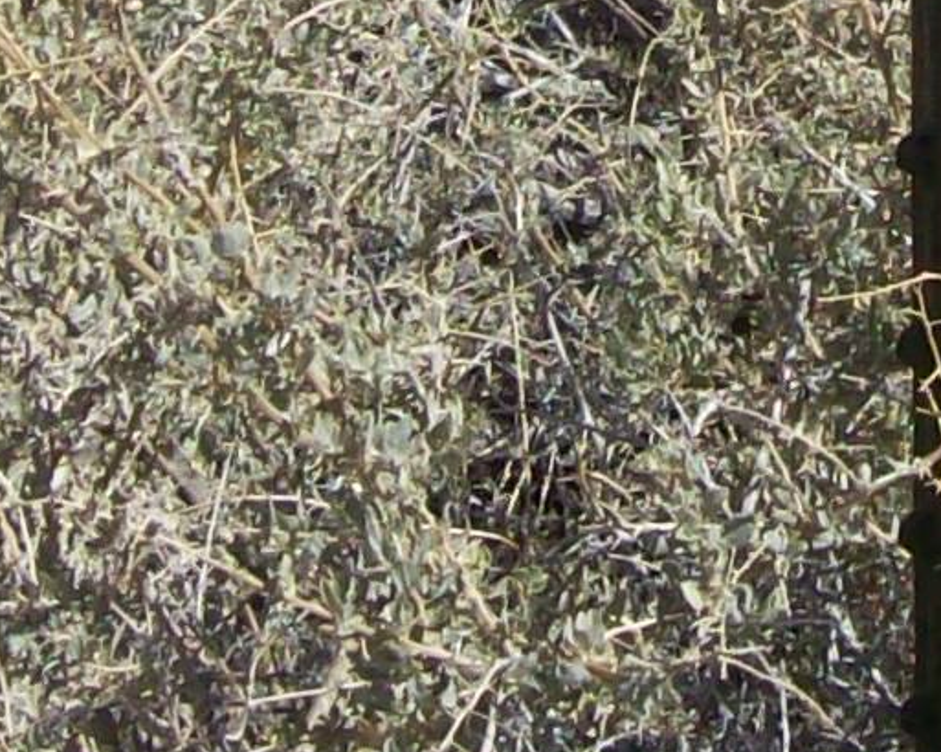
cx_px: 989
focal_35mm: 195
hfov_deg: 9.8
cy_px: -499
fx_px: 5429
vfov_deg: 7.7
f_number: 4.8
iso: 80
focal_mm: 6
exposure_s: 1/945
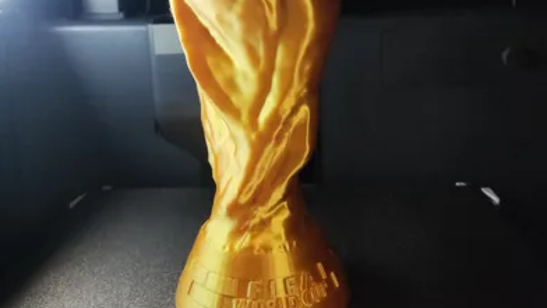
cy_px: 84
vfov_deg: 31.6
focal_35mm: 37
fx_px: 537
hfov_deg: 54.0
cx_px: 276
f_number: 1.79
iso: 554
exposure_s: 1/33
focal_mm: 4.71
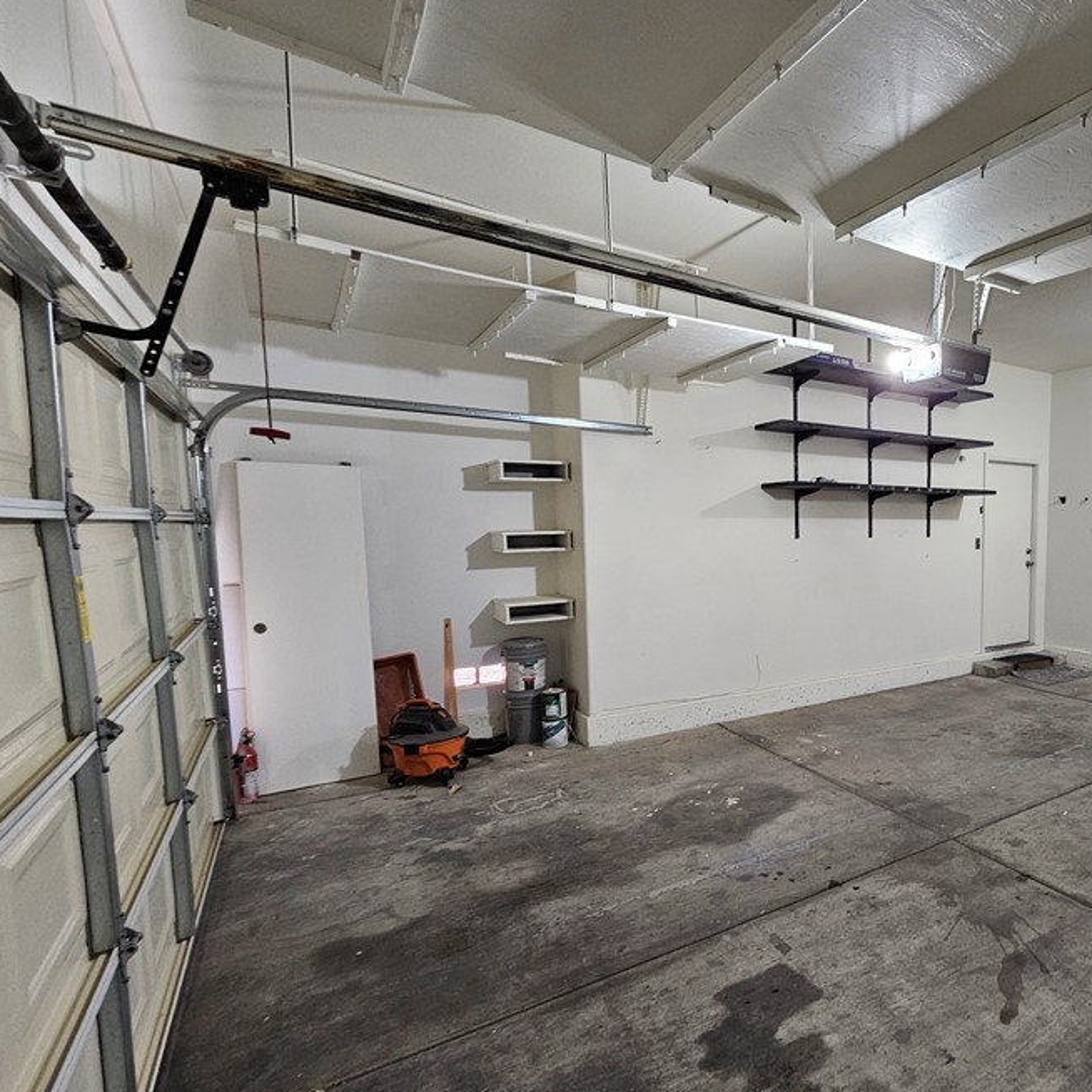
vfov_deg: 80.5
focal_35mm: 18
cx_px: 838
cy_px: 593
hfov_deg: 74.1
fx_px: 642
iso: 320
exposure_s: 1/30
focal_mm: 2.2
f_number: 2.2
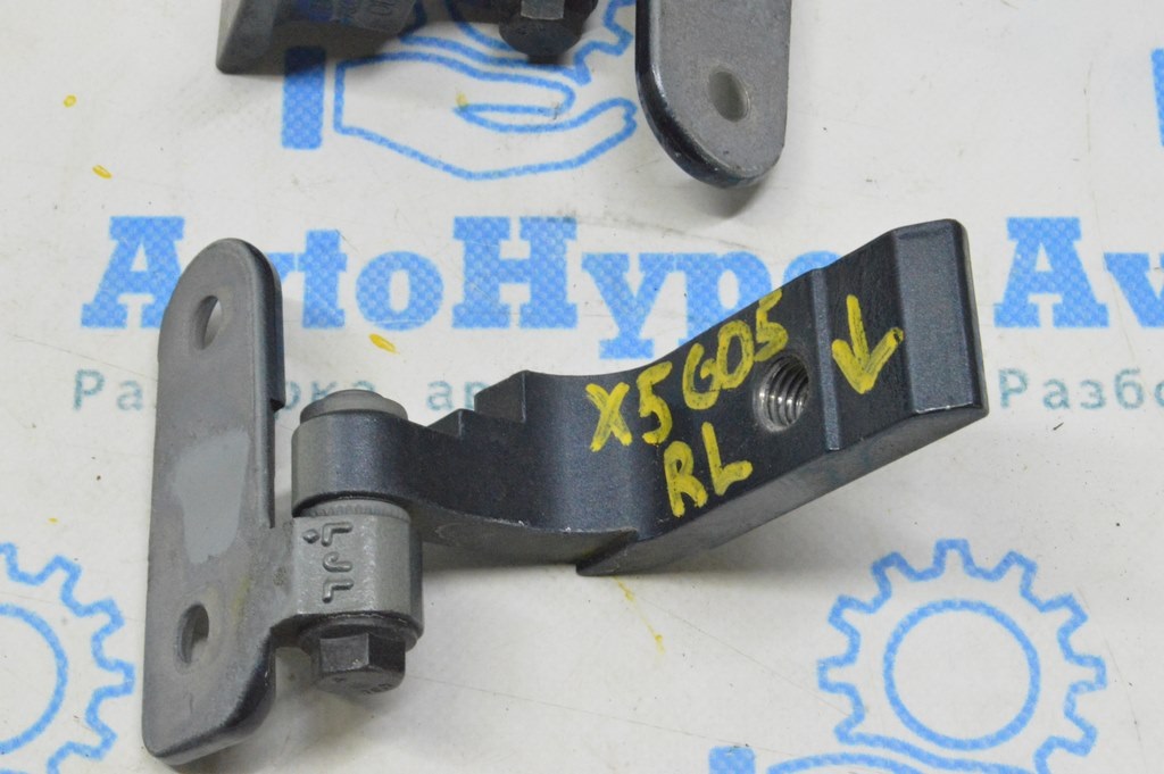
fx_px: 2520
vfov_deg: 17.5
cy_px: 387
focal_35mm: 78
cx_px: 582
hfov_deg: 26.0
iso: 6400
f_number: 20
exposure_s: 1/20
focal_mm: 52
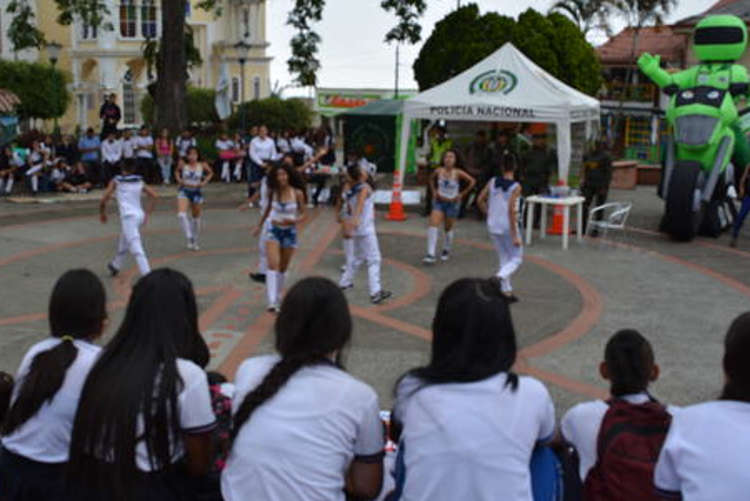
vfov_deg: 36.9
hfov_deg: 52.8
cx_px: 307
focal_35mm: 36
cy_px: 212
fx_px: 751
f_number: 6.3
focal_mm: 18
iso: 200
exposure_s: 1/160
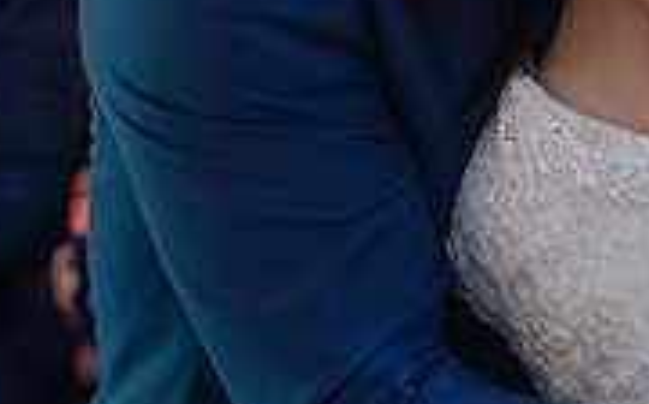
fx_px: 3480
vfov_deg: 6.5
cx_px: 653
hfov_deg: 10.6
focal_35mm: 197
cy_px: -306
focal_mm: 35
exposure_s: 1/100
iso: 400
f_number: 2.8
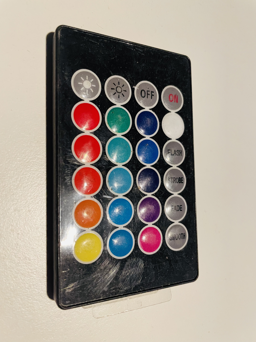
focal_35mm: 26
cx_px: 128
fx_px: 256
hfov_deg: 53.1
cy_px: 171
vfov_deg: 67.3
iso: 500
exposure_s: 1/50
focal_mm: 4.2
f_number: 1.6
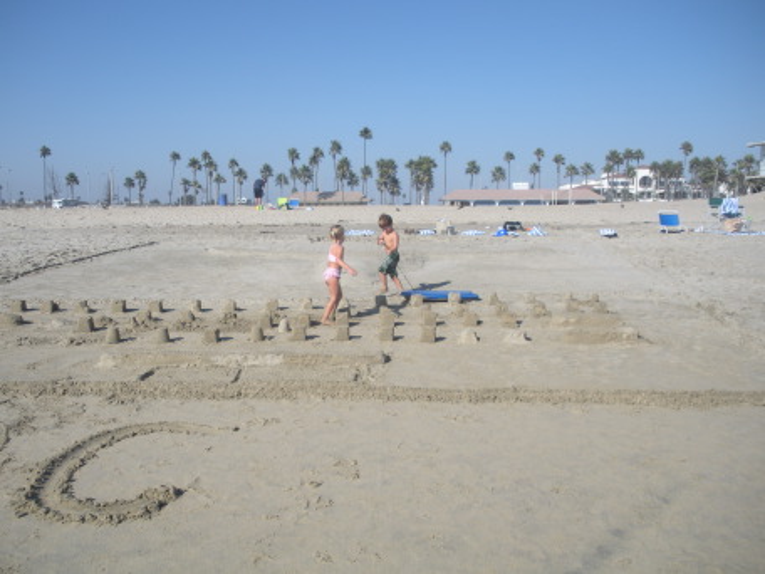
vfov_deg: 39.7
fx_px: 796
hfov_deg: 51.4
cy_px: 287
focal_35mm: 36
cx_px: 382
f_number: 3.5
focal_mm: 6.3
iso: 64
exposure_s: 1/821
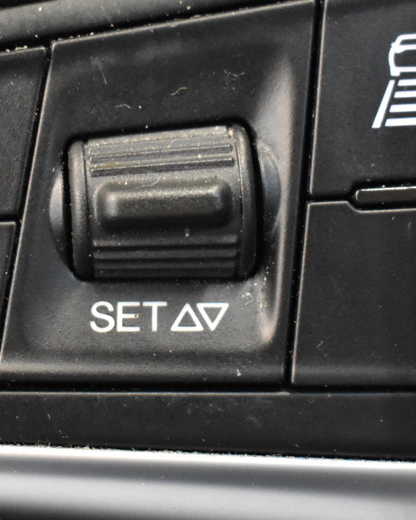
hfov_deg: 14.4
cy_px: 168
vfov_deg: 17.9
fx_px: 1646
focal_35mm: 107
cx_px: 144
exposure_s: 1/50
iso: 4500
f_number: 4.5
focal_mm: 32
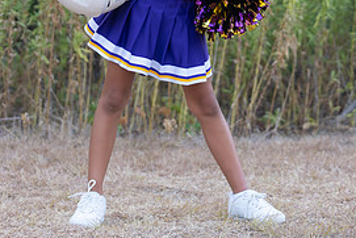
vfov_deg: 8.4
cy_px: 1
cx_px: 182
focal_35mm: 162
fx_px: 1603
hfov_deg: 12.7
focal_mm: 70
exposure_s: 1/320
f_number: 2.8
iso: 320
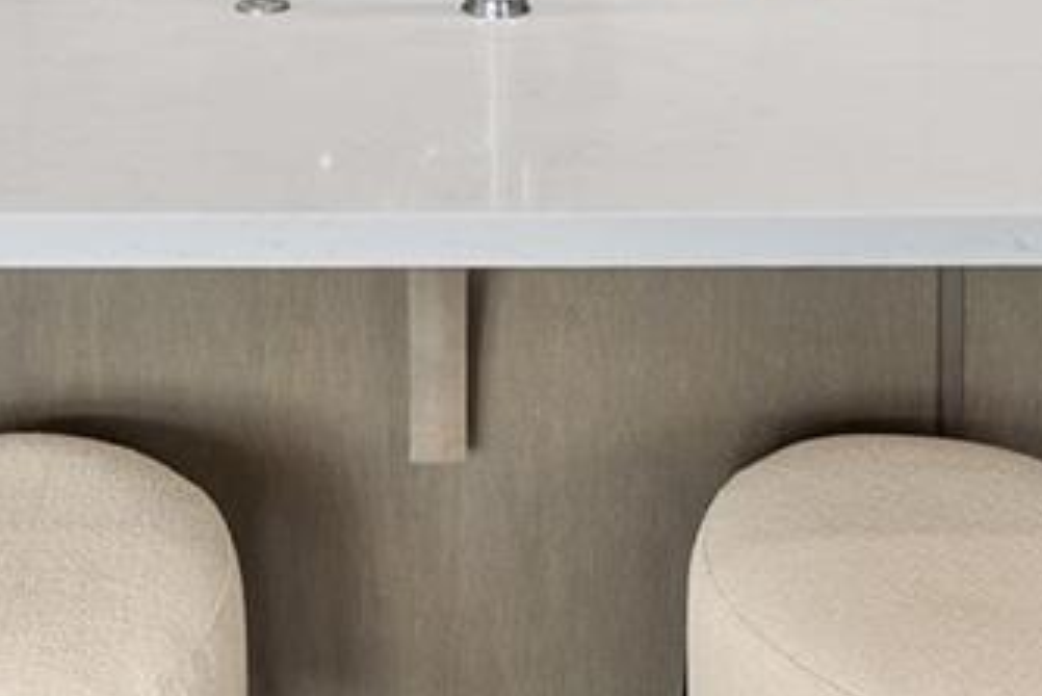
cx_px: 415
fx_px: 1419
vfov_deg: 23.0
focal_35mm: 49
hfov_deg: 40.1
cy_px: -307
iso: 250
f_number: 8
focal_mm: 16
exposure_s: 1/10
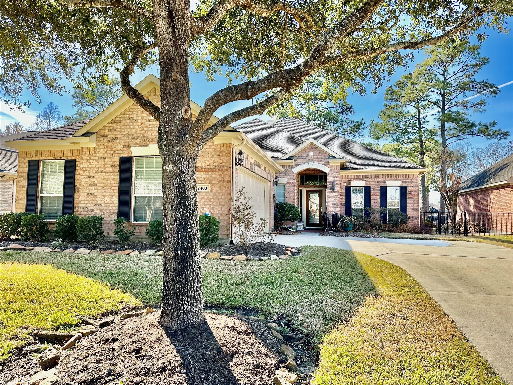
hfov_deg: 71.6
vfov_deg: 56.8
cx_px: 256
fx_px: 356
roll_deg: -1.1
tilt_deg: +4.3
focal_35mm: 24
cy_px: 192
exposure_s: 1/1272
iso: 80
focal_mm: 6.86
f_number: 1.78
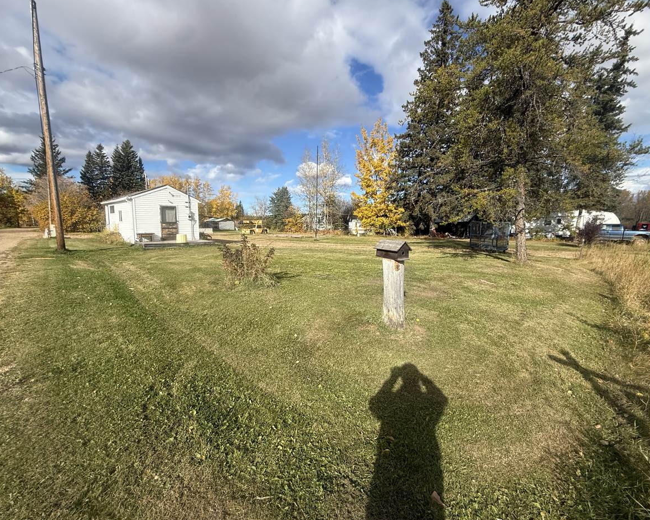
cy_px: 259
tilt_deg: -6.7
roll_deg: -0.3
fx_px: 289
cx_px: 318
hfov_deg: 96.8
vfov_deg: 84.0
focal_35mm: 15
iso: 50
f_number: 2.2
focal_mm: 2.22
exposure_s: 1/1901
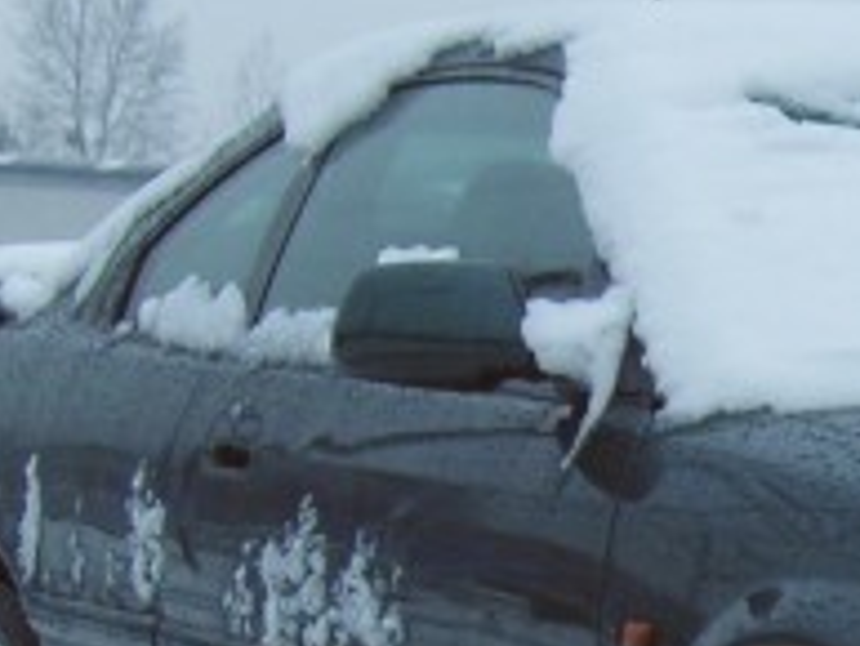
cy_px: 646
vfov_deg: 8.5
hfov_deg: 10.9
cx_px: 1279
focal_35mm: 174
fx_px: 4326
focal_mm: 8.7
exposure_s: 1/43.2
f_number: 3.6
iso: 50
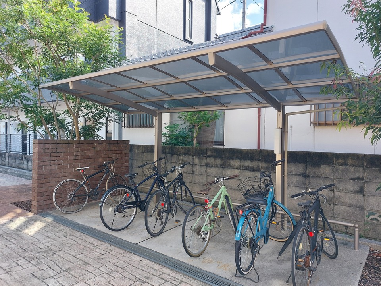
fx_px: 264
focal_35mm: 24
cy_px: 143
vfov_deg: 56.8
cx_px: 190
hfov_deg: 71.6
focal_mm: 5.23
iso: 25
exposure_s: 1/102
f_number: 1.8
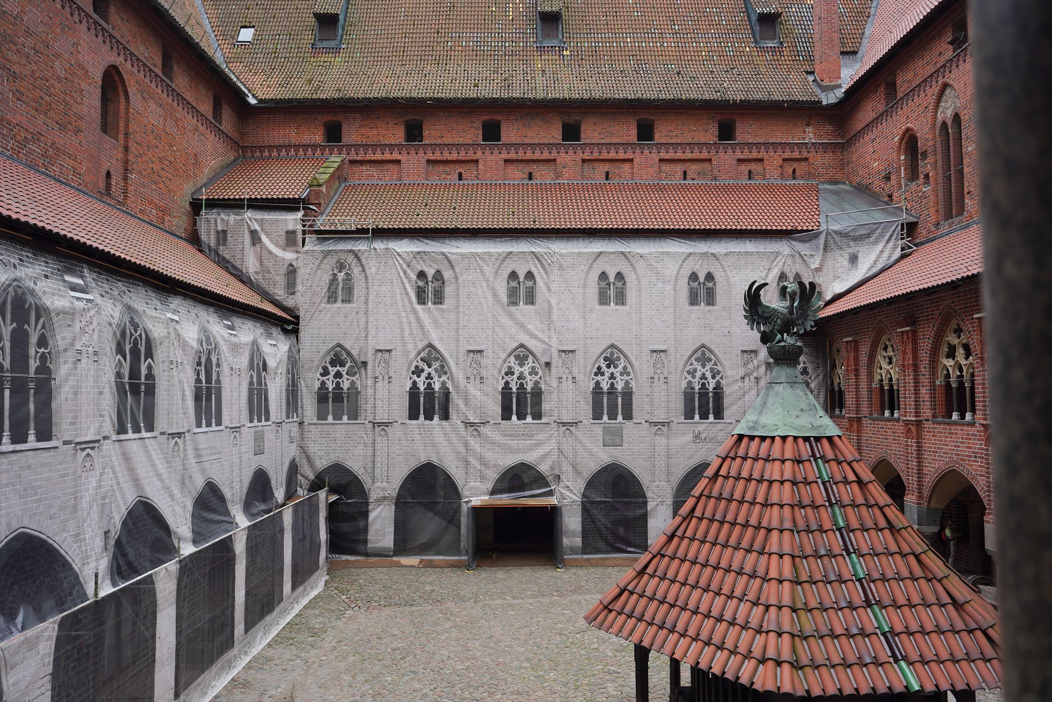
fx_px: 701
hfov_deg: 73.7
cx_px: 526
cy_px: 351
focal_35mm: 24
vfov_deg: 53.1
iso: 100
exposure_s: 1/100
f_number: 5
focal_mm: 24
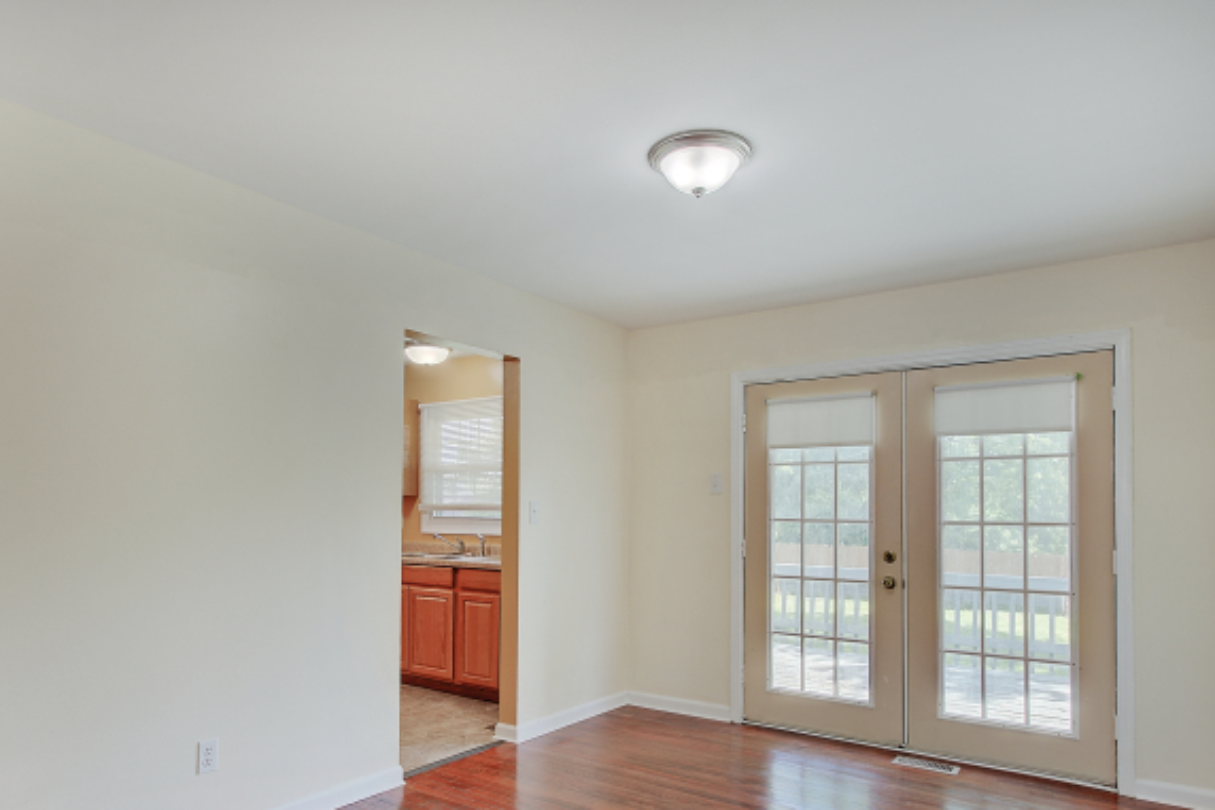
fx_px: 709
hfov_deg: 81.2
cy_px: 508
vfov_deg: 58.7
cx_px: 583
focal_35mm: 21
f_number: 9
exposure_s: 1/6
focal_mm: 11
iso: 100
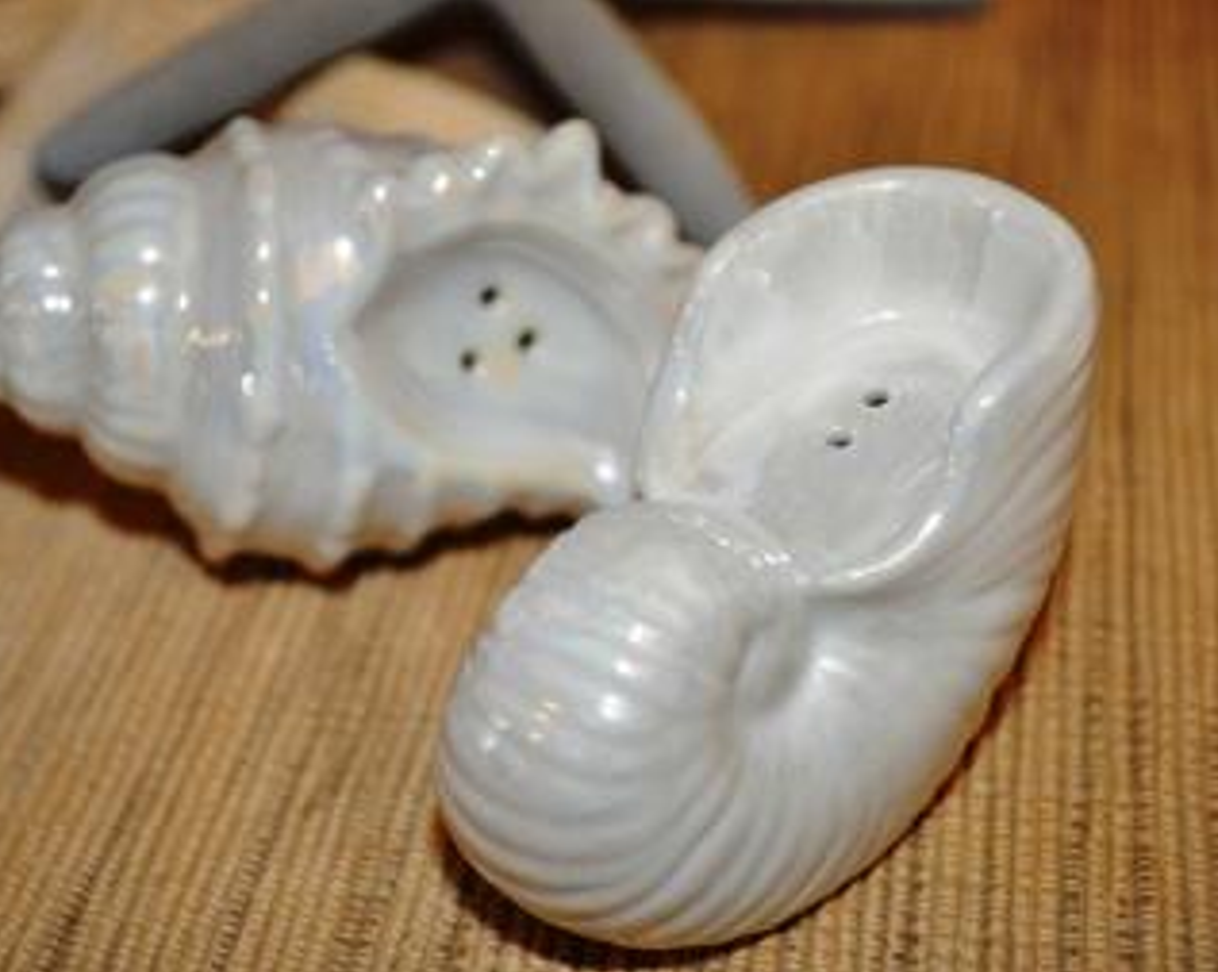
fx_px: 2341
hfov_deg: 29.1
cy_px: 488
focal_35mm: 65
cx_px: 521
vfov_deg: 23.5
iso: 800
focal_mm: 38
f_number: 5
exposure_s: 1/60
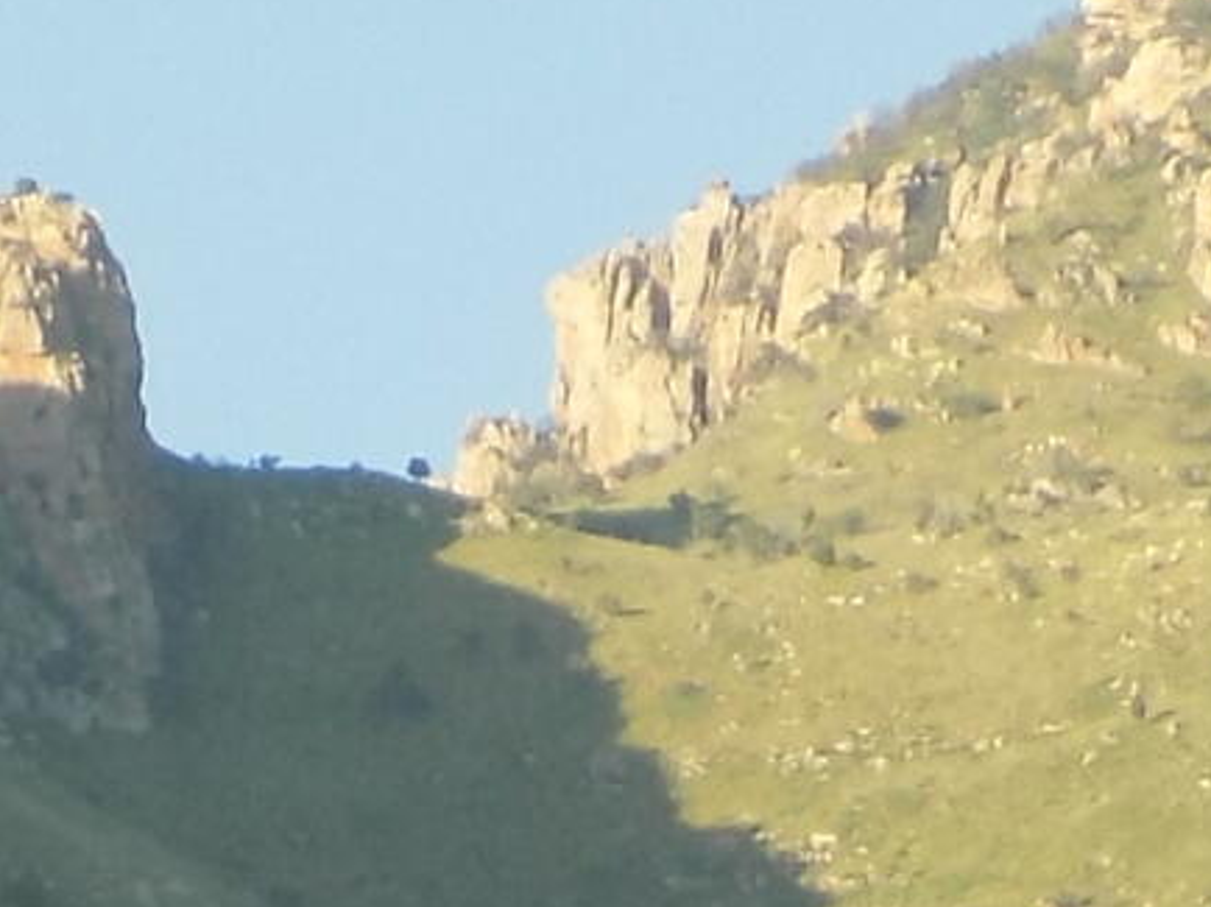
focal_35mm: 595
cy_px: 1937
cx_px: 254
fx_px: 20804
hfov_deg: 3.3
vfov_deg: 2.5
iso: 80
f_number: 4.4
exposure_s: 1/160
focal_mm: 15.3
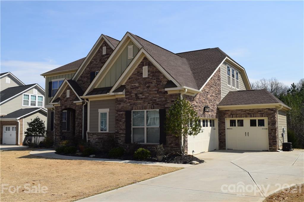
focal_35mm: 33
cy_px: 101
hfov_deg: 57.2
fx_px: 279
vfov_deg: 39.9
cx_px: 152
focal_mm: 22
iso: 100
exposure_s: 1/200
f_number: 10
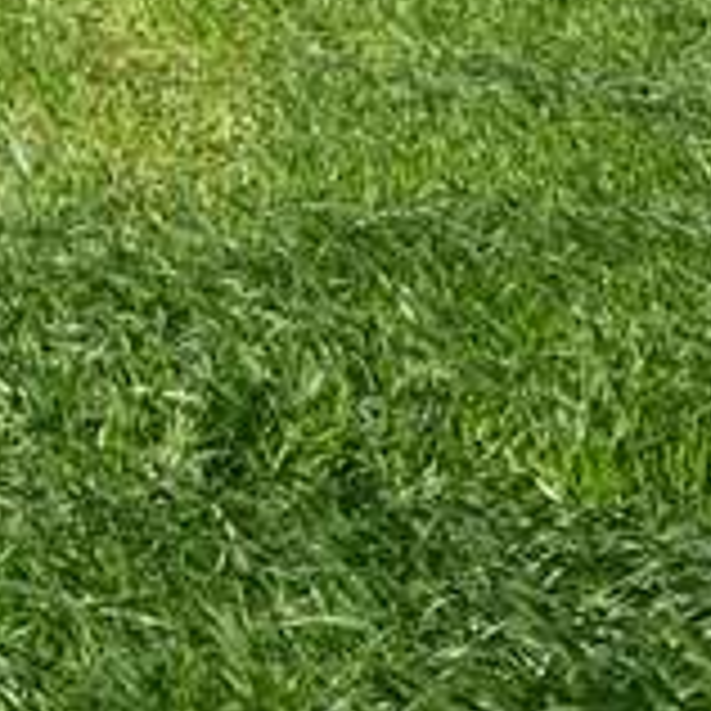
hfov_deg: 6.3
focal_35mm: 252
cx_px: 2225
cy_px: -792
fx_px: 5856
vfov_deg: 6.7
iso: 100
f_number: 9
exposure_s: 1/320
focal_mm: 26
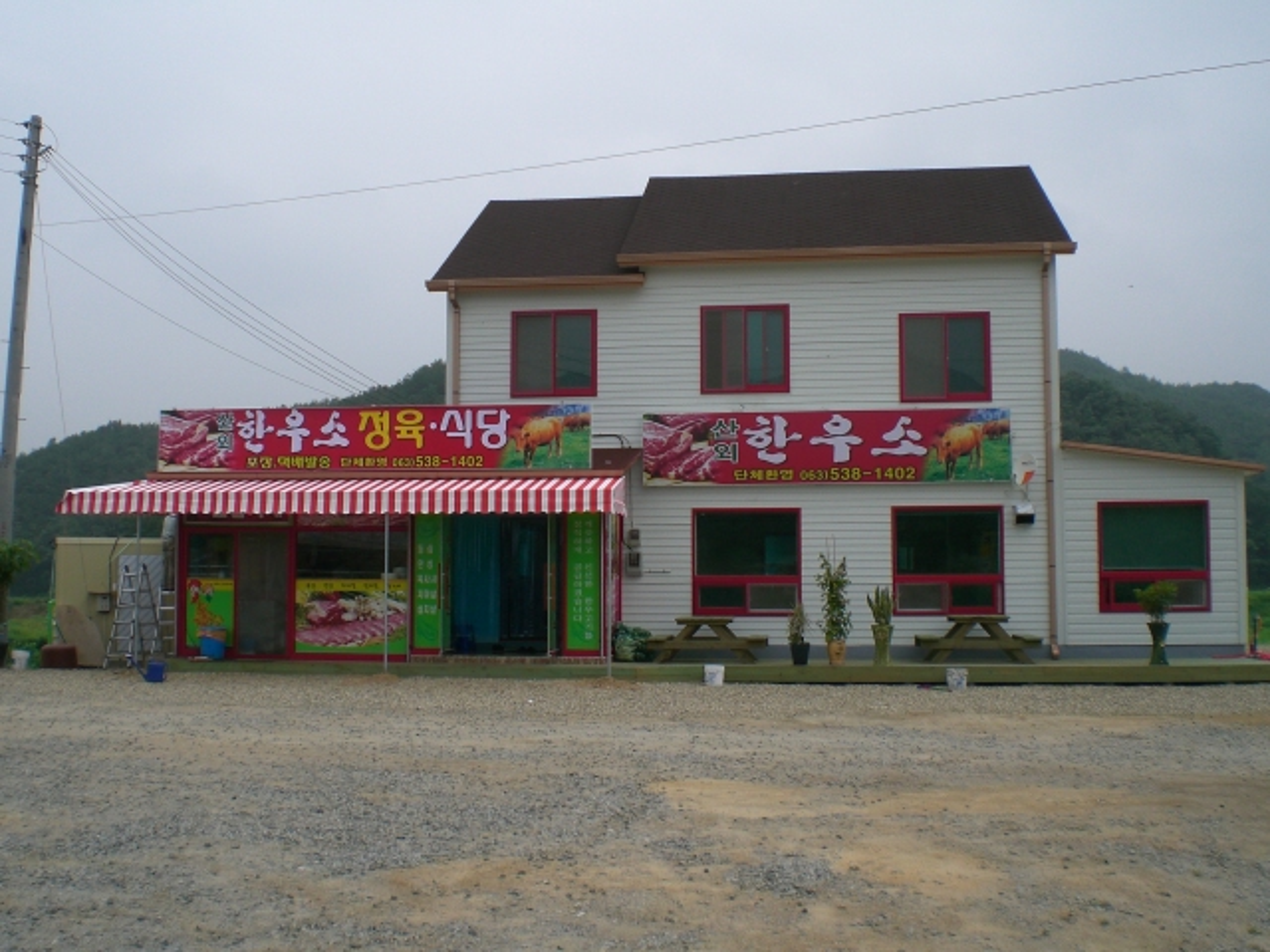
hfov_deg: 49.0
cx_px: 635
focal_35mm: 38
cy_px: 476
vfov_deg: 37.7
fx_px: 1394
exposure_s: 1/500
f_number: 4.4
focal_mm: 6.3
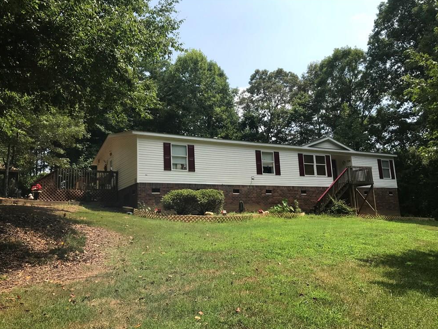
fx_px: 367
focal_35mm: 29
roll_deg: +3.9
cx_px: 217
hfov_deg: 61.7
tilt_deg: +8.7
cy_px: 168
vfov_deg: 48.2
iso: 20
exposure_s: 1/1546
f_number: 1.8
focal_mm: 3.99
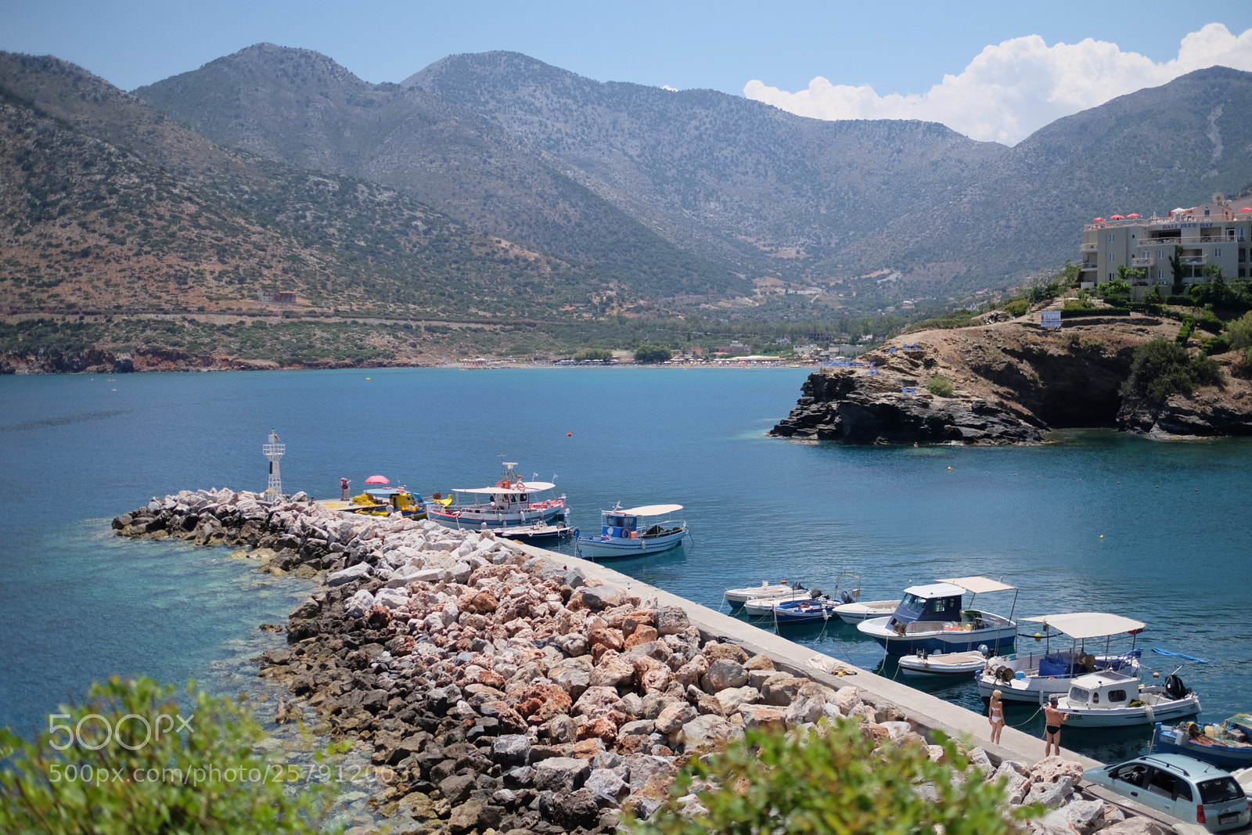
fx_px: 1217
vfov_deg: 37.9
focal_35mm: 35
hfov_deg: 54.4
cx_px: 626
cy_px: 418
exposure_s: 1/1500
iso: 800
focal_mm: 23
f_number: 1.4
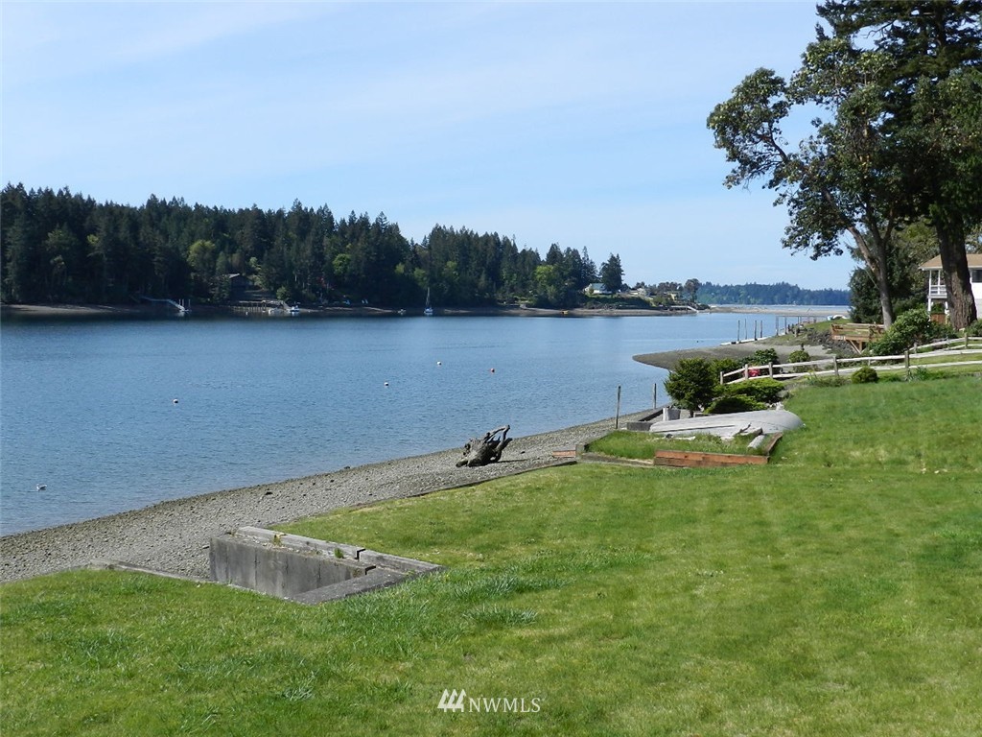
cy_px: 368
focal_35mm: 38
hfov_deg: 49.0
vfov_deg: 37.7
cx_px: 491
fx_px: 1078
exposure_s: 1/1000
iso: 160
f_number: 4.5
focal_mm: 6.7
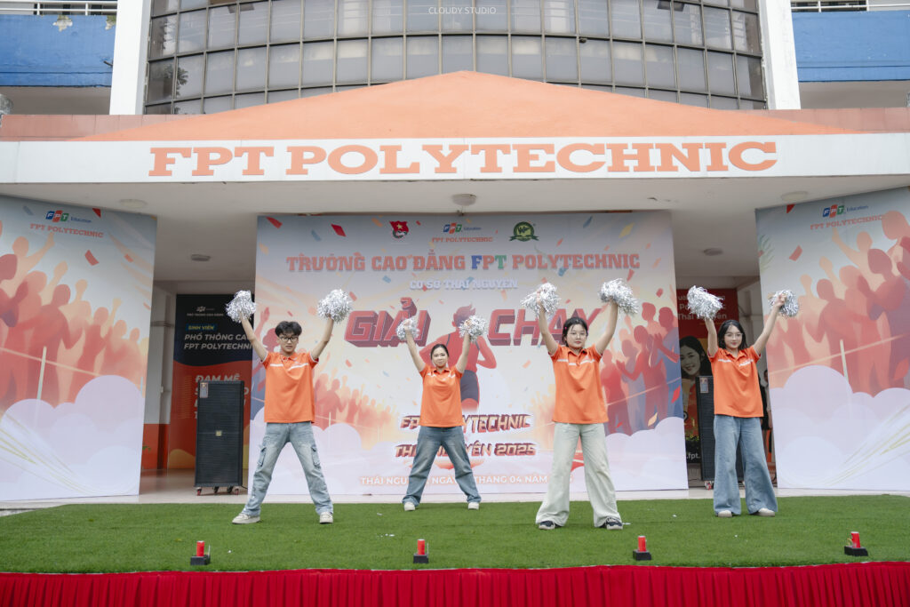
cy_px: 304
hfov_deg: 61.9
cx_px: 455
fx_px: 758
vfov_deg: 43.6
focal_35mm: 30
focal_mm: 30
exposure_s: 1/500
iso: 500
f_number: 2.8
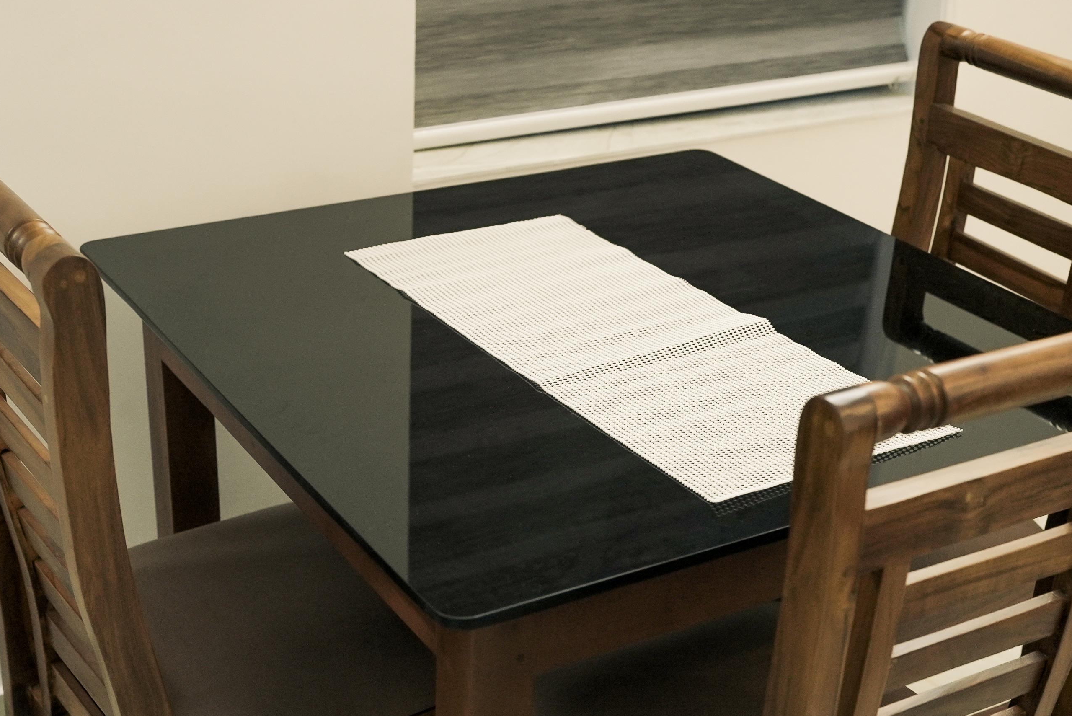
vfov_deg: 23.4
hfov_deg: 34.5
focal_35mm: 58
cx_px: 527
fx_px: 1728
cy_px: 403
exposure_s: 1/160
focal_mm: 35
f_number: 3.2
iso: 800
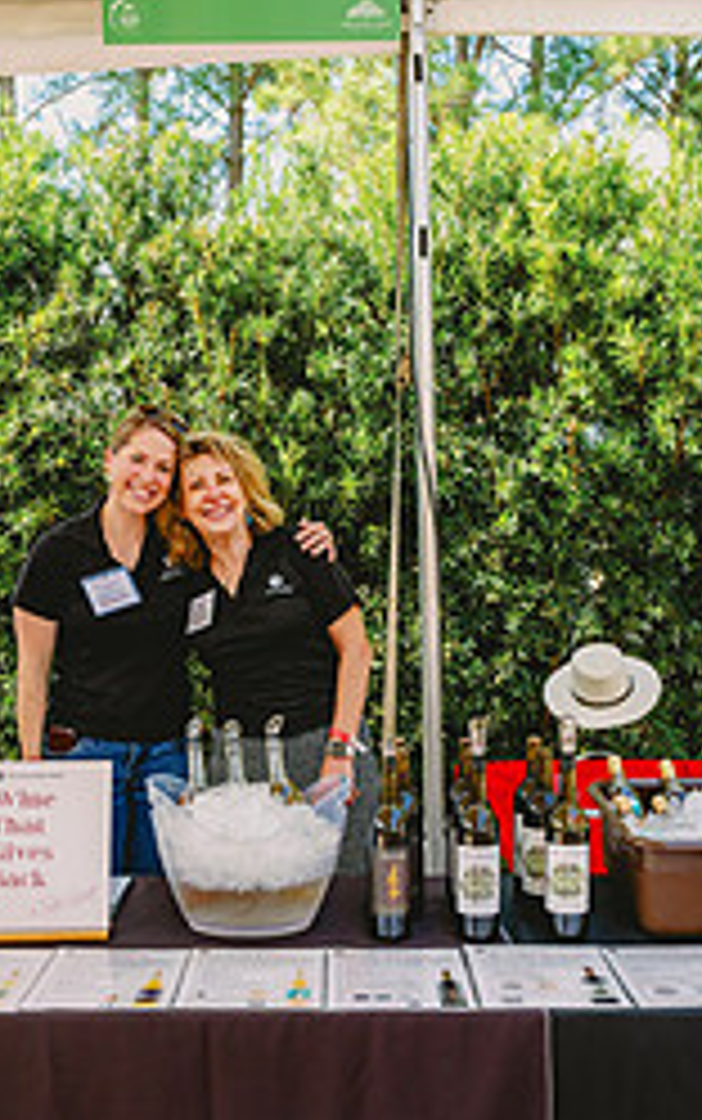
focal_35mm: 47
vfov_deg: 42.5
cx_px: 333
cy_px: 630
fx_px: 1436
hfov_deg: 27.5
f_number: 7.1
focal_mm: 25.5
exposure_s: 1/160
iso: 400
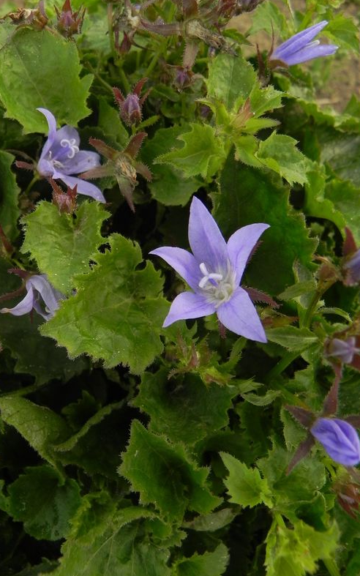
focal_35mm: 28
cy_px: 288
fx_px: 439
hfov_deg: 44.4
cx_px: 157
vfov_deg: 66.5
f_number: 3.2
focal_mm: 4.6
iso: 160
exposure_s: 1/500
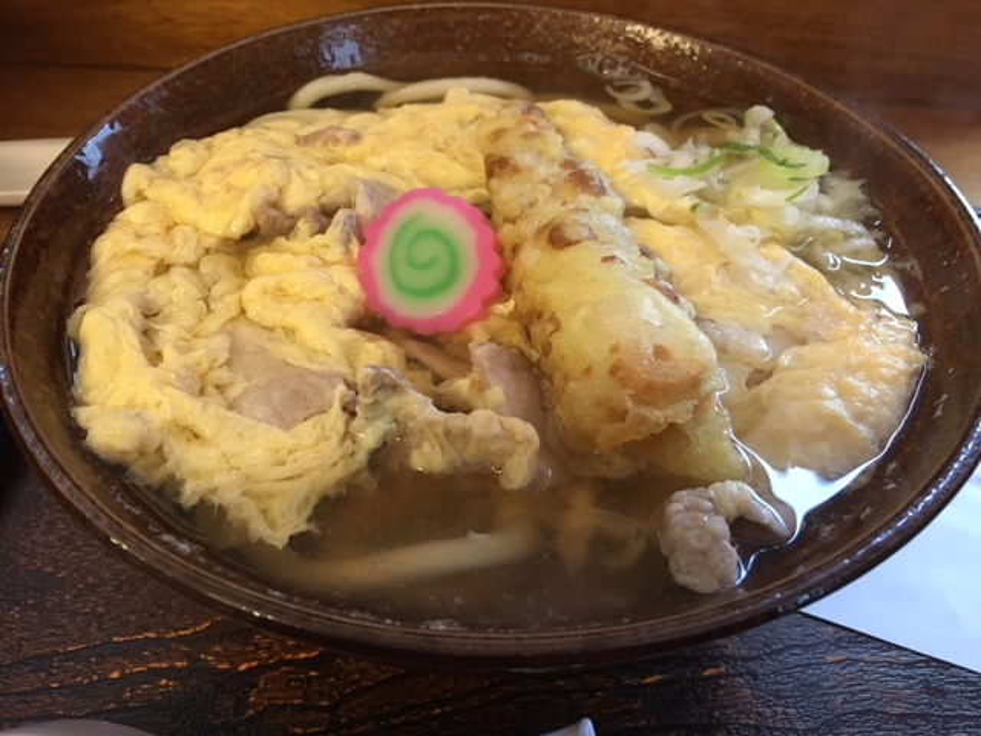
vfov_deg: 48.2
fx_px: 822
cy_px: 368
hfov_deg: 61.7
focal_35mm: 29
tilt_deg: -45.8
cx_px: 490
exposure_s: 1/30
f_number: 2.2
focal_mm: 4.15
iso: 160
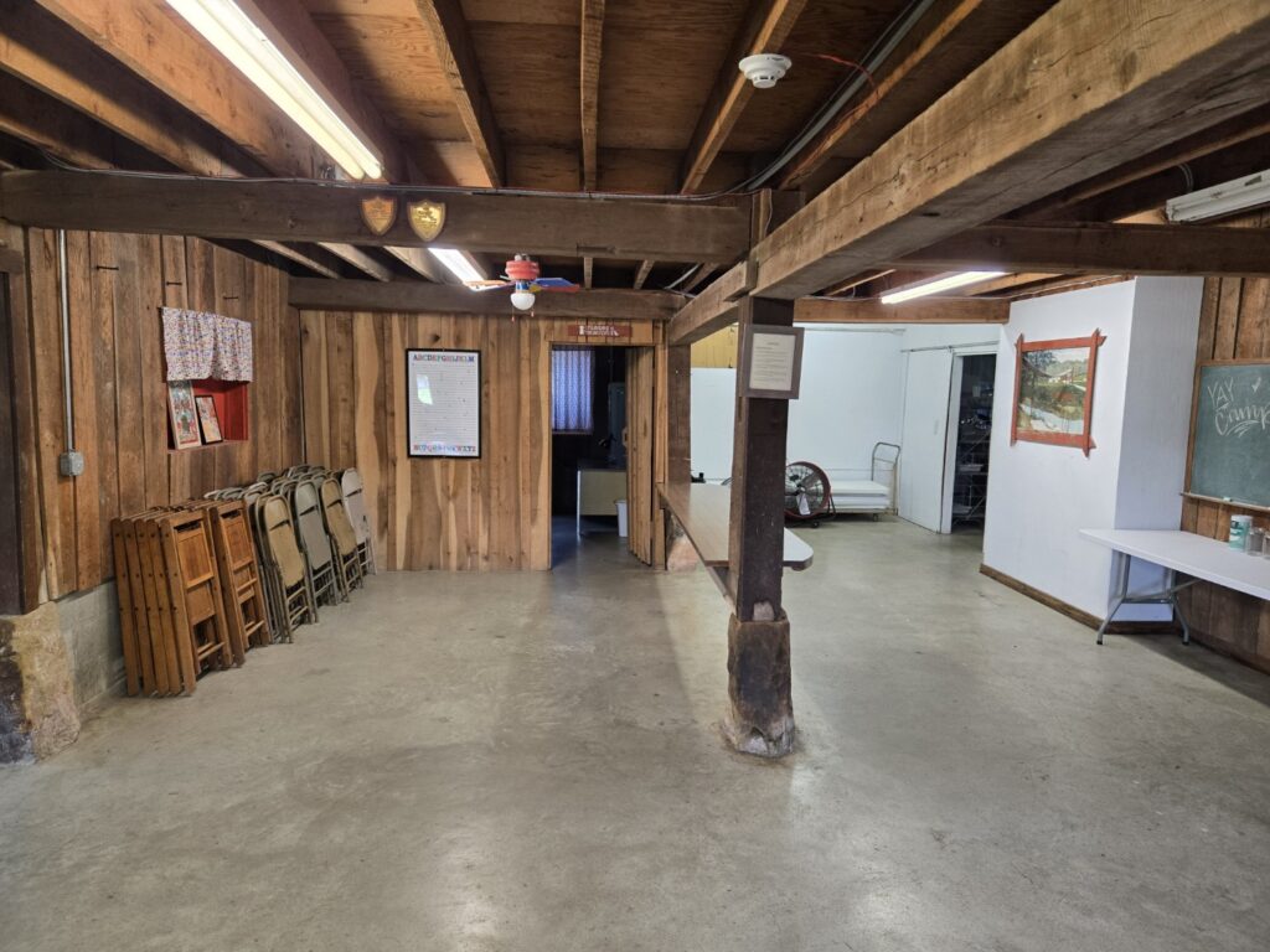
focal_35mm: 23
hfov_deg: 73.9
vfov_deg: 58.9
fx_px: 844
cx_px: 635
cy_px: 476
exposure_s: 1/120
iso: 250
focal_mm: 5.4
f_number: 1.8
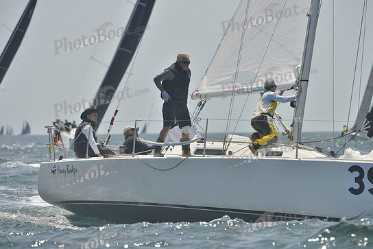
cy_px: 126
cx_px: 186
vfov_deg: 5.4
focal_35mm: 256
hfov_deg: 8.0
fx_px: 2653
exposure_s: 1/1250
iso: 280
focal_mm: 240
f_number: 8
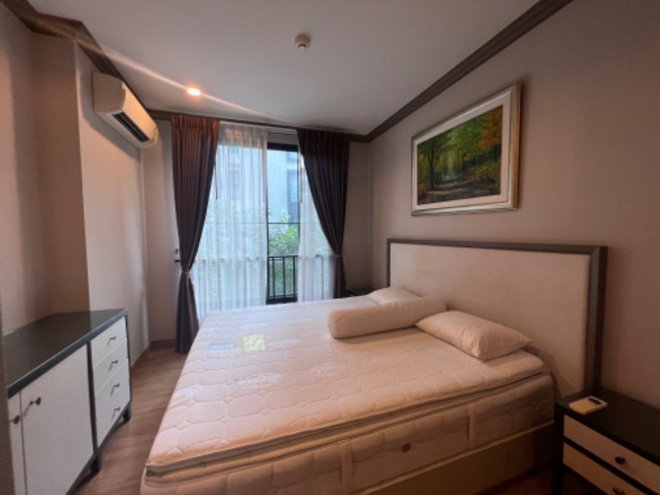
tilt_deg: -2.1
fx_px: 248
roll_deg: +1.5
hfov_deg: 106.2
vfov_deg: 89.9
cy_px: 248
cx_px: 330
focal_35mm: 13
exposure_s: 1/50
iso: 125
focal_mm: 1.57
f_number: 1.8
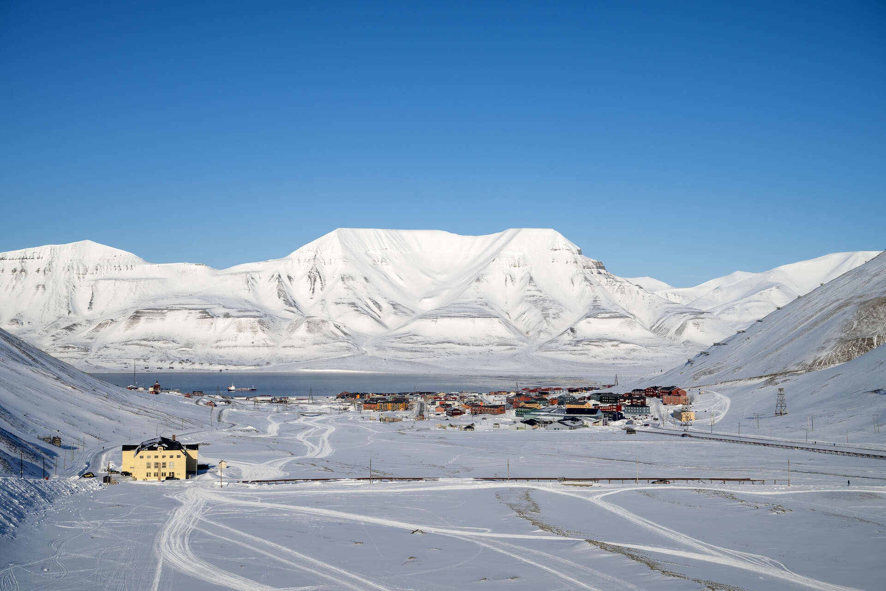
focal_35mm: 48
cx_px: 443
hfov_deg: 41.1
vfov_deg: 28.1
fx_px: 1181
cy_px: 296
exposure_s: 1/1000
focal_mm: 48
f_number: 9
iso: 200
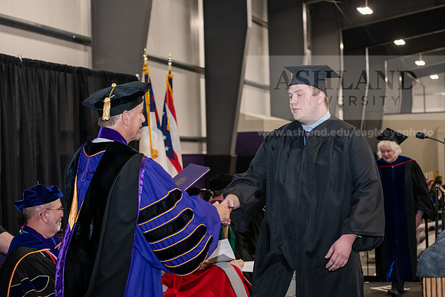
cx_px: 222
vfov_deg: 19.5
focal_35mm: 70
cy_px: 148
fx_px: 865
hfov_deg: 28.8
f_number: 5
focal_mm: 70
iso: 2500
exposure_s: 1/200
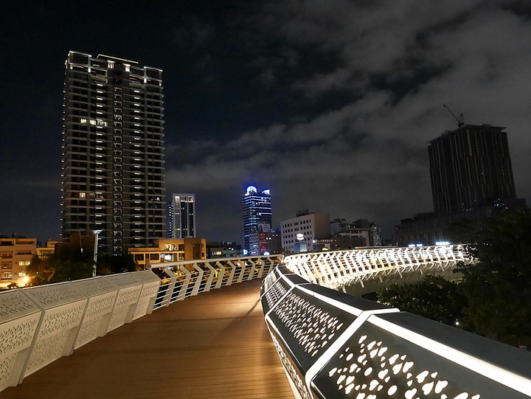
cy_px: 200
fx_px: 460
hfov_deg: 59.9
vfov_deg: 46.8
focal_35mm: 30
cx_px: 266
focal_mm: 15
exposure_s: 1/10
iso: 3200
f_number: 5
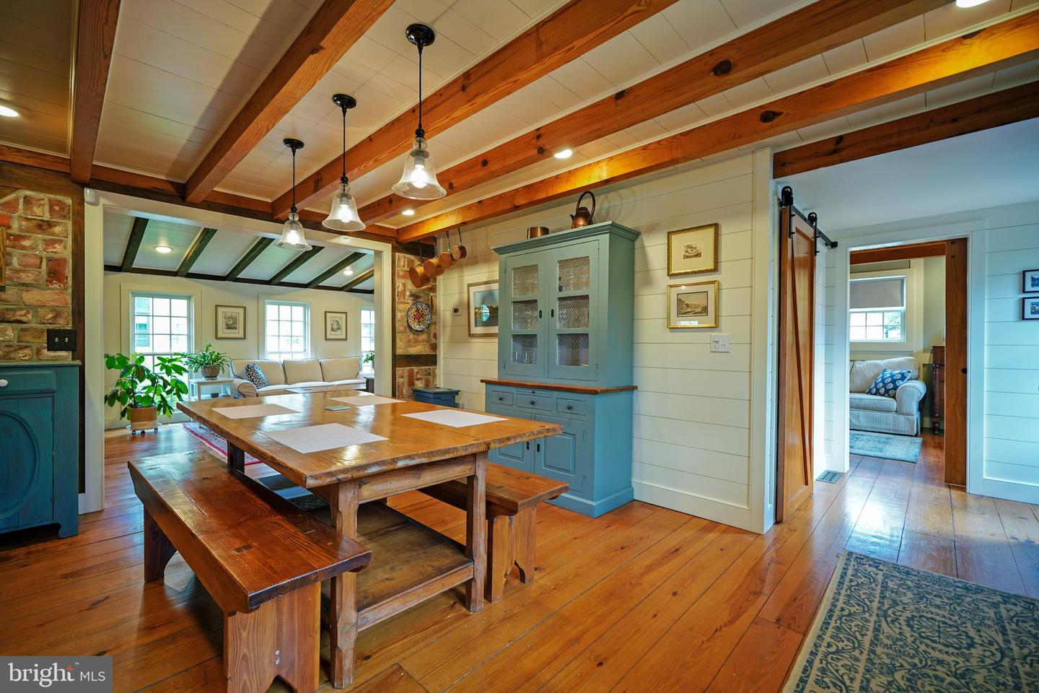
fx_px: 433
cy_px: 346
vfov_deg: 77.3
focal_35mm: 15
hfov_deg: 100.4
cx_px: 520
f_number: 2.8
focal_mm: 10
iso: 200
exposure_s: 1/30
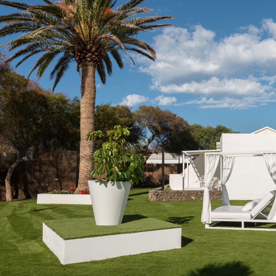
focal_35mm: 40
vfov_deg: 41.9
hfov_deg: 40.3
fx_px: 361
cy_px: 138
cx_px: 218
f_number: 8
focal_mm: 29
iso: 100
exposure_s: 1/500
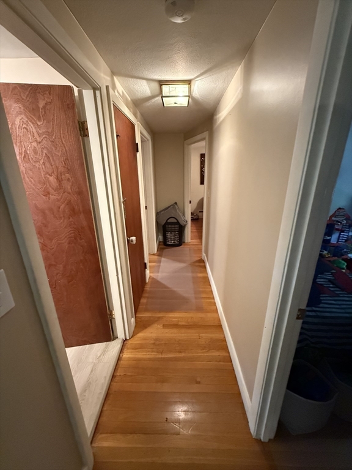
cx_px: 176
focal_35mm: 14
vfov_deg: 102.1
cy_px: 235
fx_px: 190
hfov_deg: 85.7
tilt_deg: -18.3
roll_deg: +0.6
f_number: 2.2
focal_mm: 2.22
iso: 1000
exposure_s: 1/60
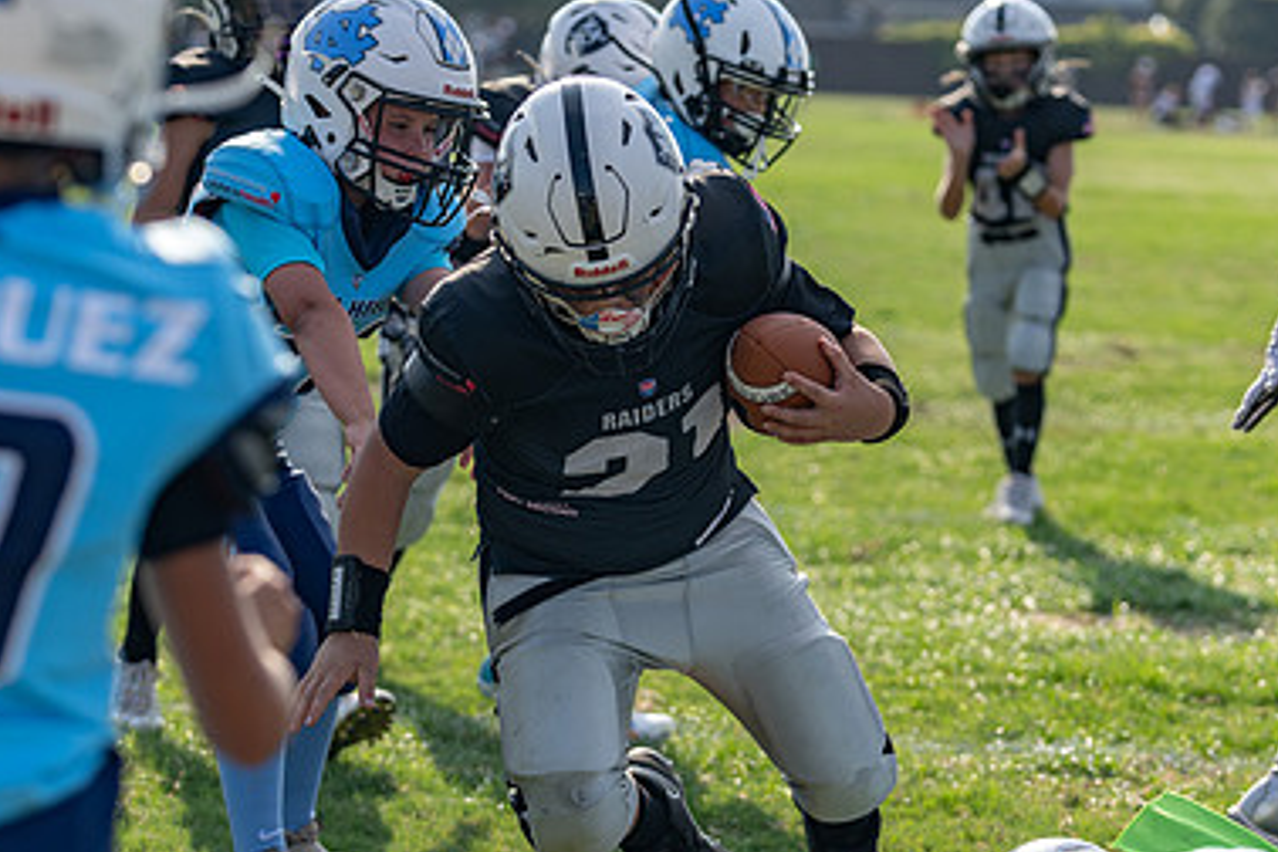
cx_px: 686
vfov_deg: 9.0
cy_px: 478
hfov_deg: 13.5
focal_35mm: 152
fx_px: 5396
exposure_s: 1/1000
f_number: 3.5
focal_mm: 99
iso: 100
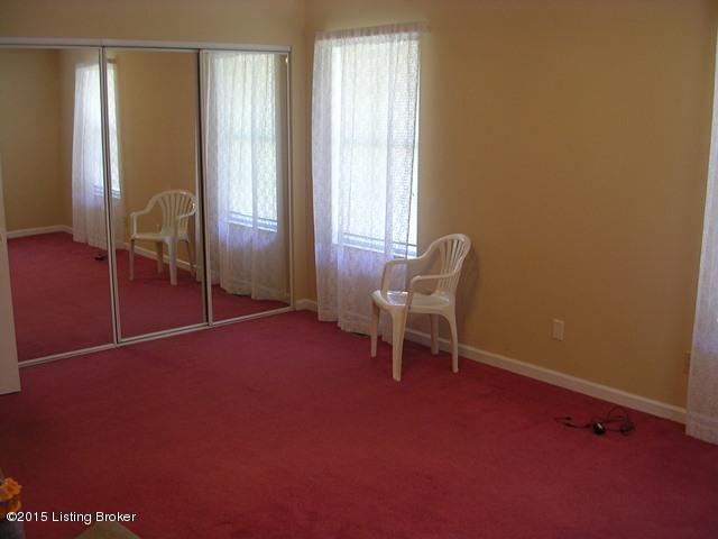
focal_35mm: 38
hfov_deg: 49.0
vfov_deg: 37.7
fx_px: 788
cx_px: 359
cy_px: 270
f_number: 2.8
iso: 50
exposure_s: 1/7.8
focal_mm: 5.8
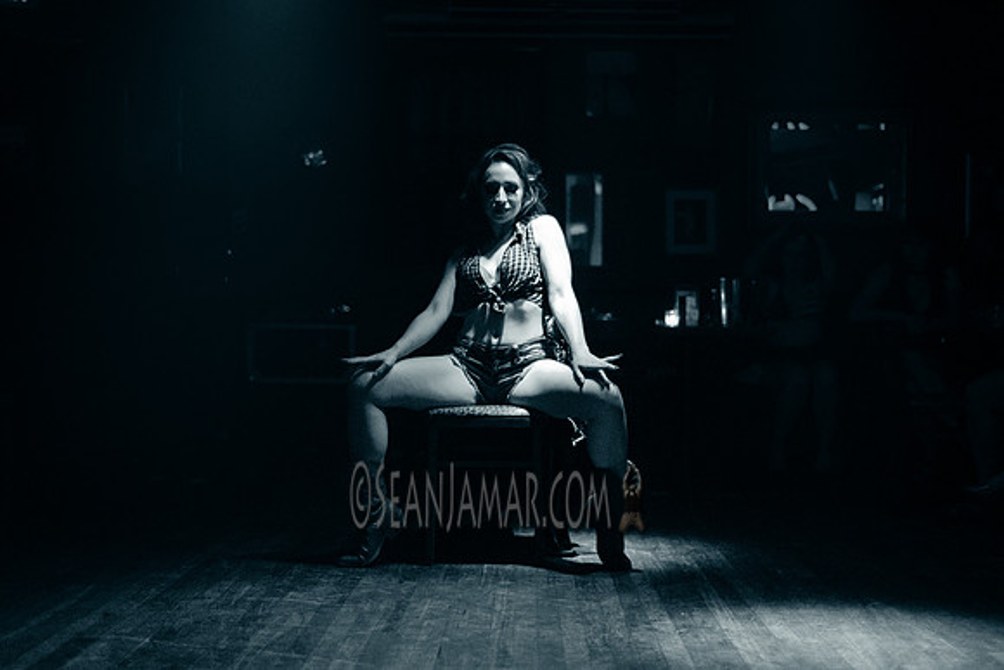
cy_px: 335
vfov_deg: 25.7
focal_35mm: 53
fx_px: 1466
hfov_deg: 37.8
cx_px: 502
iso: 5000
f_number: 1.8
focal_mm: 50
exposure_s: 1/400
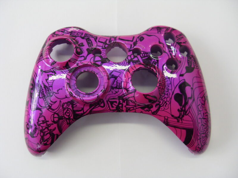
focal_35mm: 35
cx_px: 119
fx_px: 241
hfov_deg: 52.6
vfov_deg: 40.7
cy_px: 89
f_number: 2.8
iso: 120
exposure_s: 1/45
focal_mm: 6.3
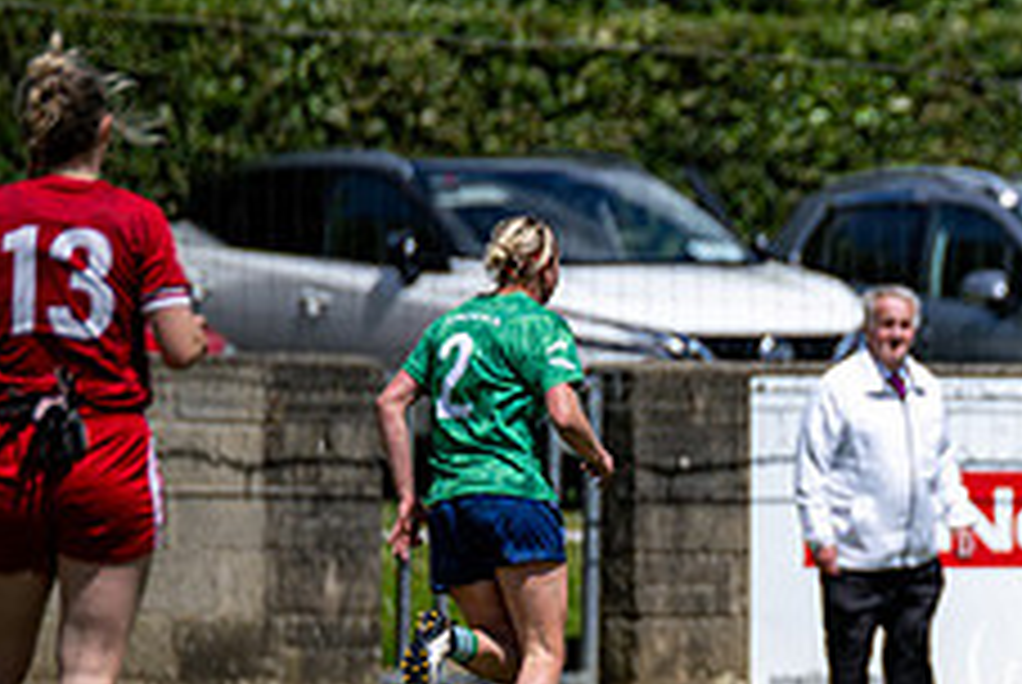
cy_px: 592
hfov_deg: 2.7
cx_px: 1261
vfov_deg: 1.8
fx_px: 21745
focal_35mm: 765
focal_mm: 300
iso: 100
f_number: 2.8
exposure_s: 1/6400
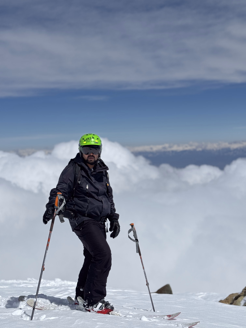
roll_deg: +2.1
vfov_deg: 39.7
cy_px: 164
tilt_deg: -1.7
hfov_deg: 30.3
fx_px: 455
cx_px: 123
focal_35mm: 48
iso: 50
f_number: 1.78
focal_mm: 6.76
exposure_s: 1/15385
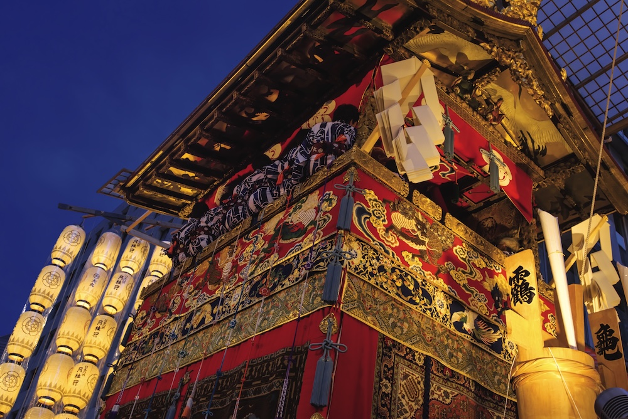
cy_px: 210
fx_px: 559
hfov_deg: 58.7
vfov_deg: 41.2
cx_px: 314
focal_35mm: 32
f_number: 7.1
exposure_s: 1/50
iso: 400
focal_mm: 32
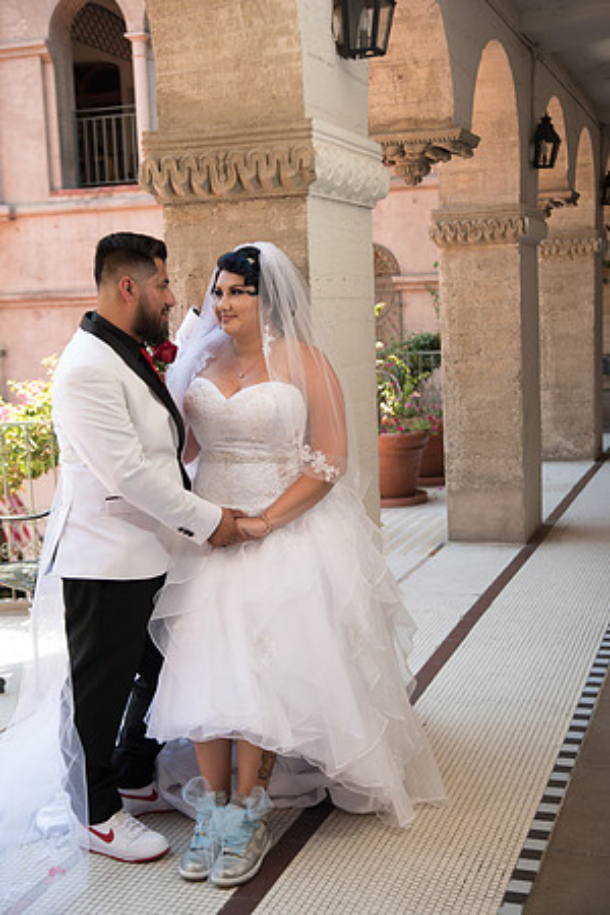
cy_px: 458
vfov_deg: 44.5
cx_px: 305
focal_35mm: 44
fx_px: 1118
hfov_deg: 30.5
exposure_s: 1/100
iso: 100
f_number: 3.5
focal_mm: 44
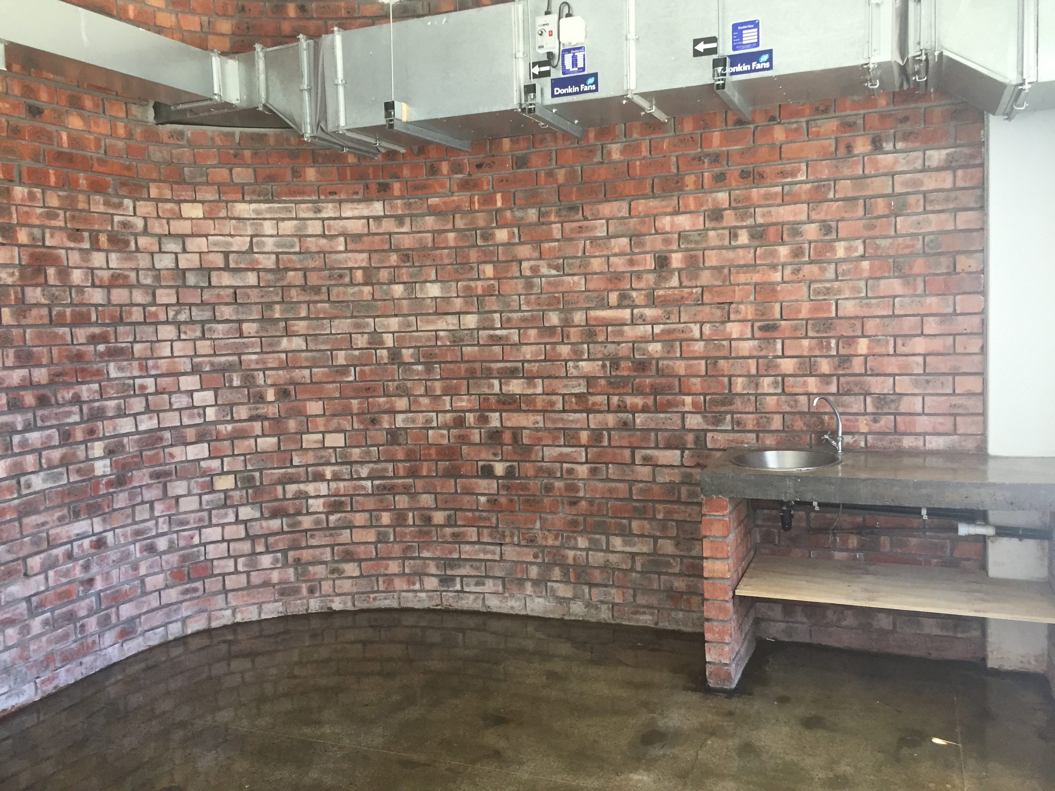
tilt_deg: -5.3
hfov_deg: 61.7
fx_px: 884
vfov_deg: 48.2
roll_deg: +2.3
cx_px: 528
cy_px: 396
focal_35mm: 29
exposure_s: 1/33
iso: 64
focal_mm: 4.15
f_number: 2.2
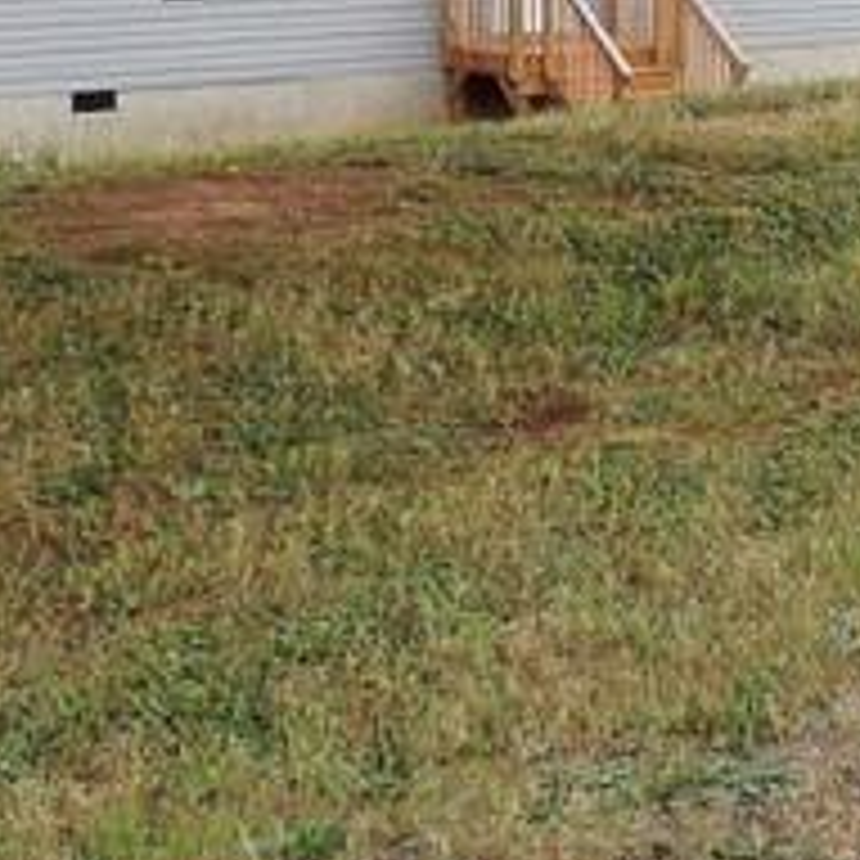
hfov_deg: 14.7
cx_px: 1067
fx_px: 3204
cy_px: 135
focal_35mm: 114
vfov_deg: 15.2
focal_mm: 4.3
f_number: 5.8
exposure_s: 1/120
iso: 80
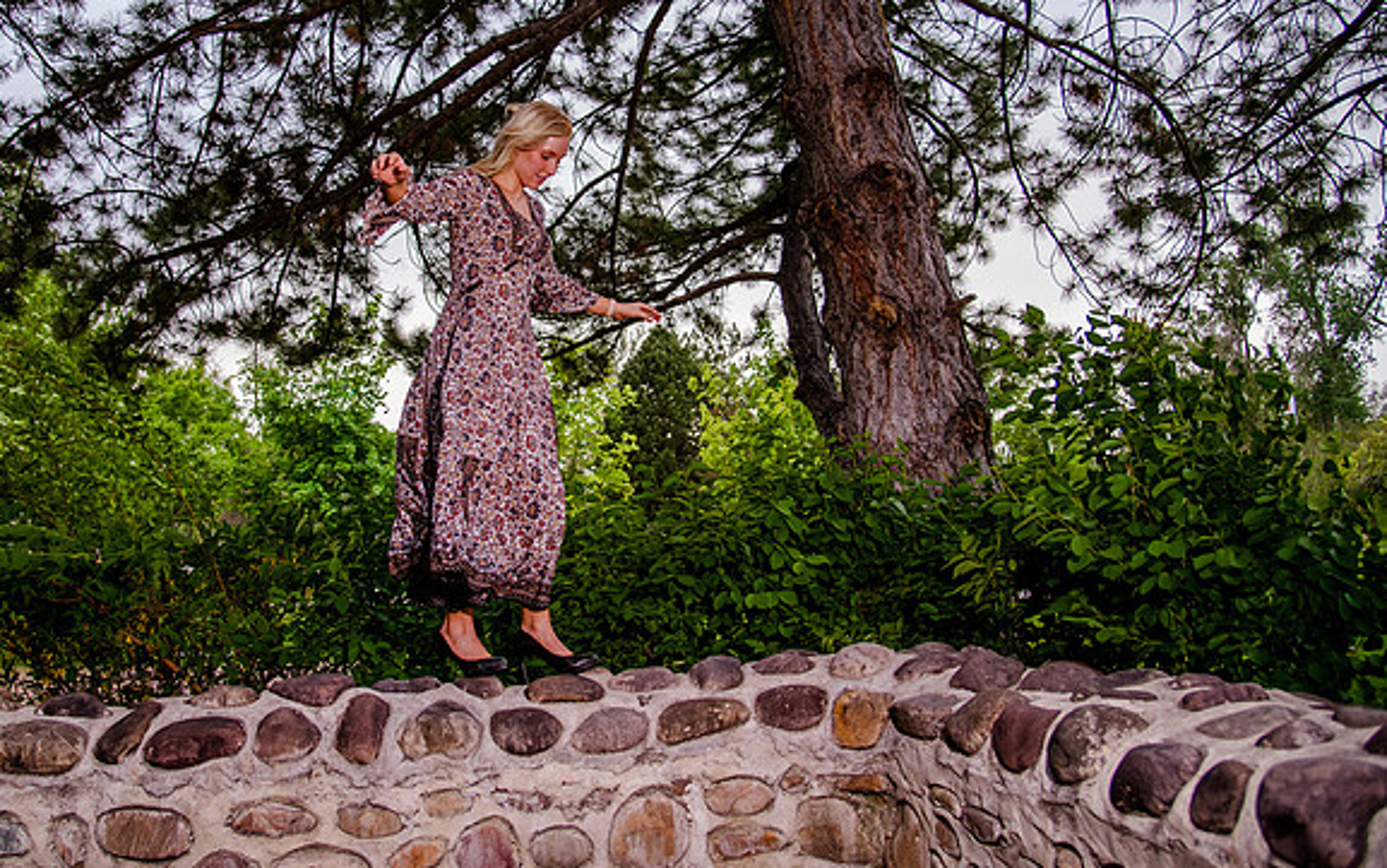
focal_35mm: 30
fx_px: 1134
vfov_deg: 41.5
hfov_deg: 62.2
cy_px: 316
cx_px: 541
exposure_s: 1/320
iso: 1000
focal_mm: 24
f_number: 4
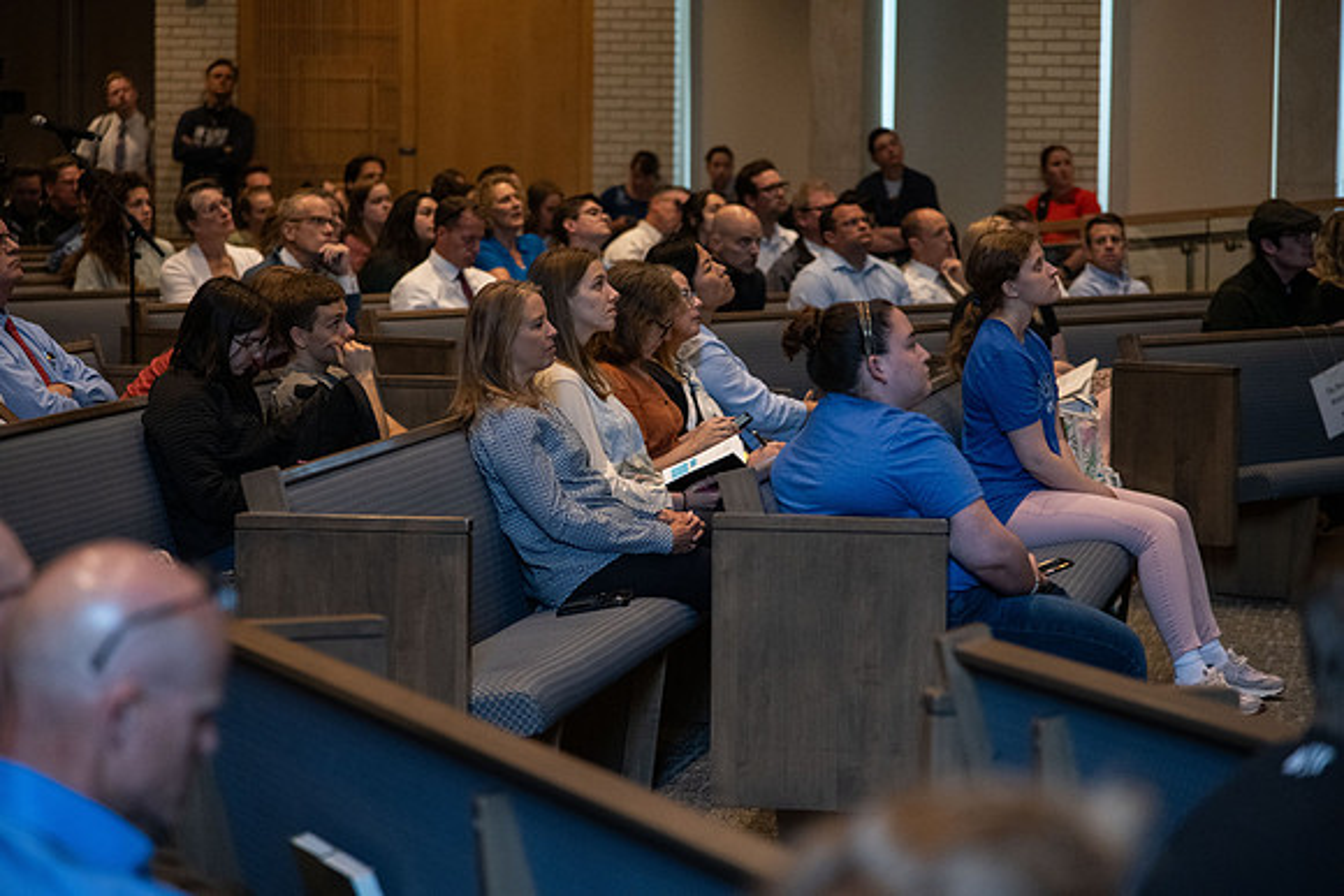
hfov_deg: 17.1
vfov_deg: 11.4
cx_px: 672
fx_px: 4481
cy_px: 448
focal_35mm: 120
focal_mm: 120
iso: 3200
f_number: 4
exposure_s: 1/250
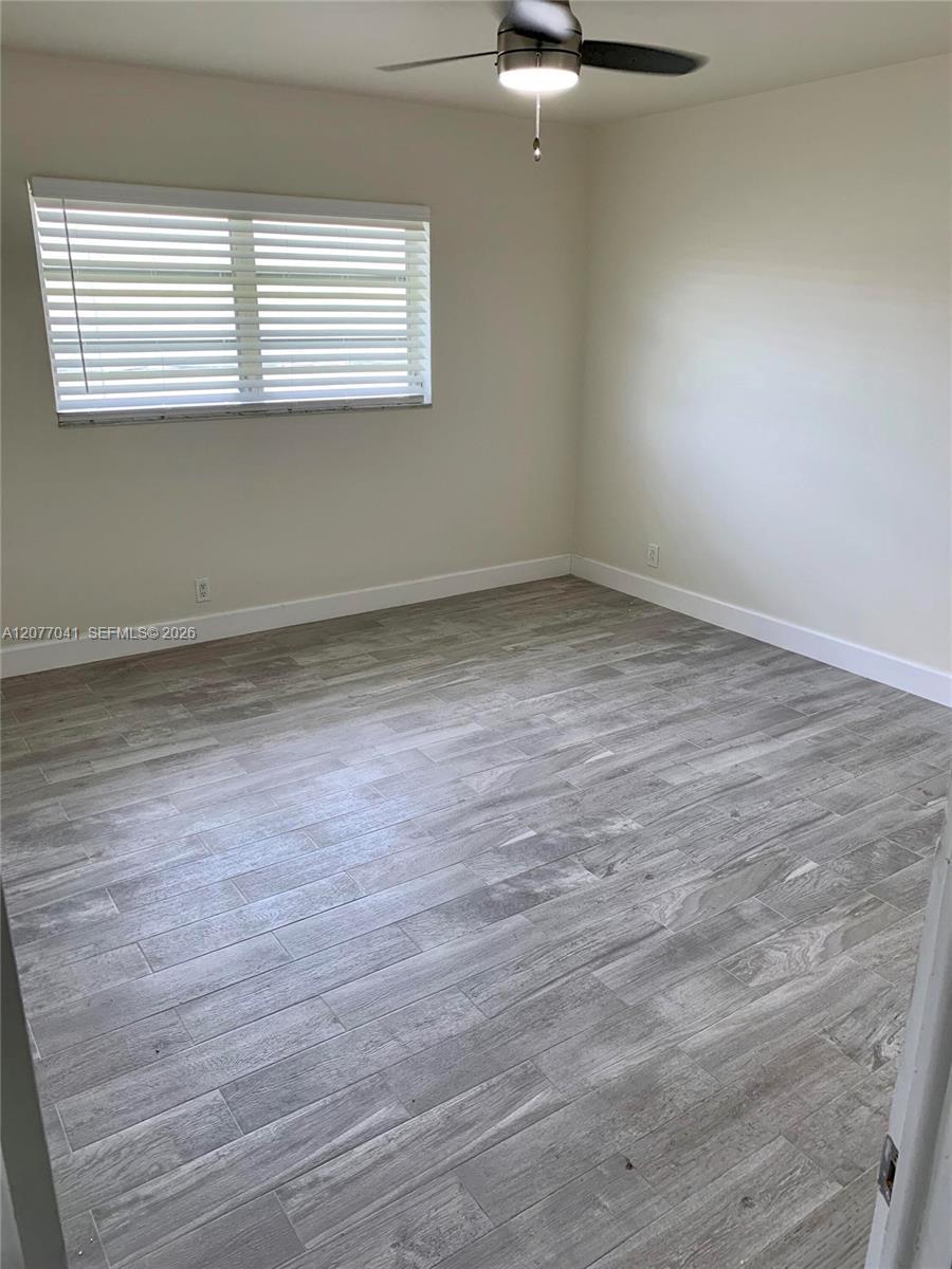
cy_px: 634
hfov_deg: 53.1
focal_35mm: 26
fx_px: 953
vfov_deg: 67.3
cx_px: 476
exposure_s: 1/120
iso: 64
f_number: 1.8
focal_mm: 4.25
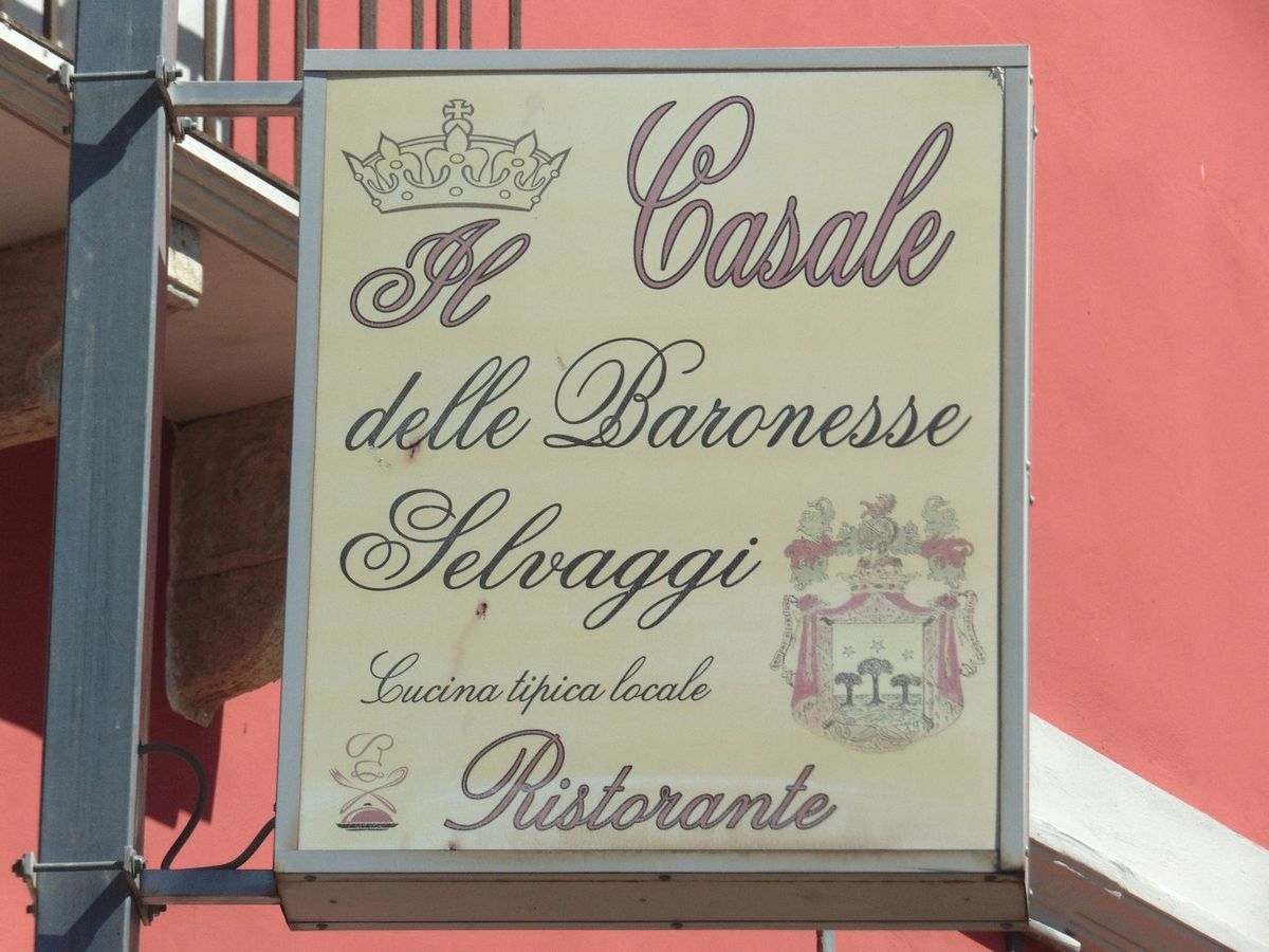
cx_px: 634
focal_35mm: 250
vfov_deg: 5.9
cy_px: 476
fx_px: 9165
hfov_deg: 7.9
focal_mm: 44.9
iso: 80
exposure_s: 1/200
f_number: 10.7
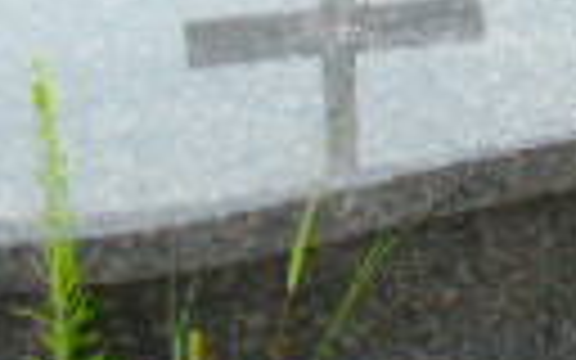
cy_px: -256
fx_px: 2072
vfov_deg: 9.5
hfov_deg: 14.6
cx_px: 896
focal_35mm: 132
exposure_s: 1/80
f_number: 3.4
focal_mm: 4.4
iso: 80
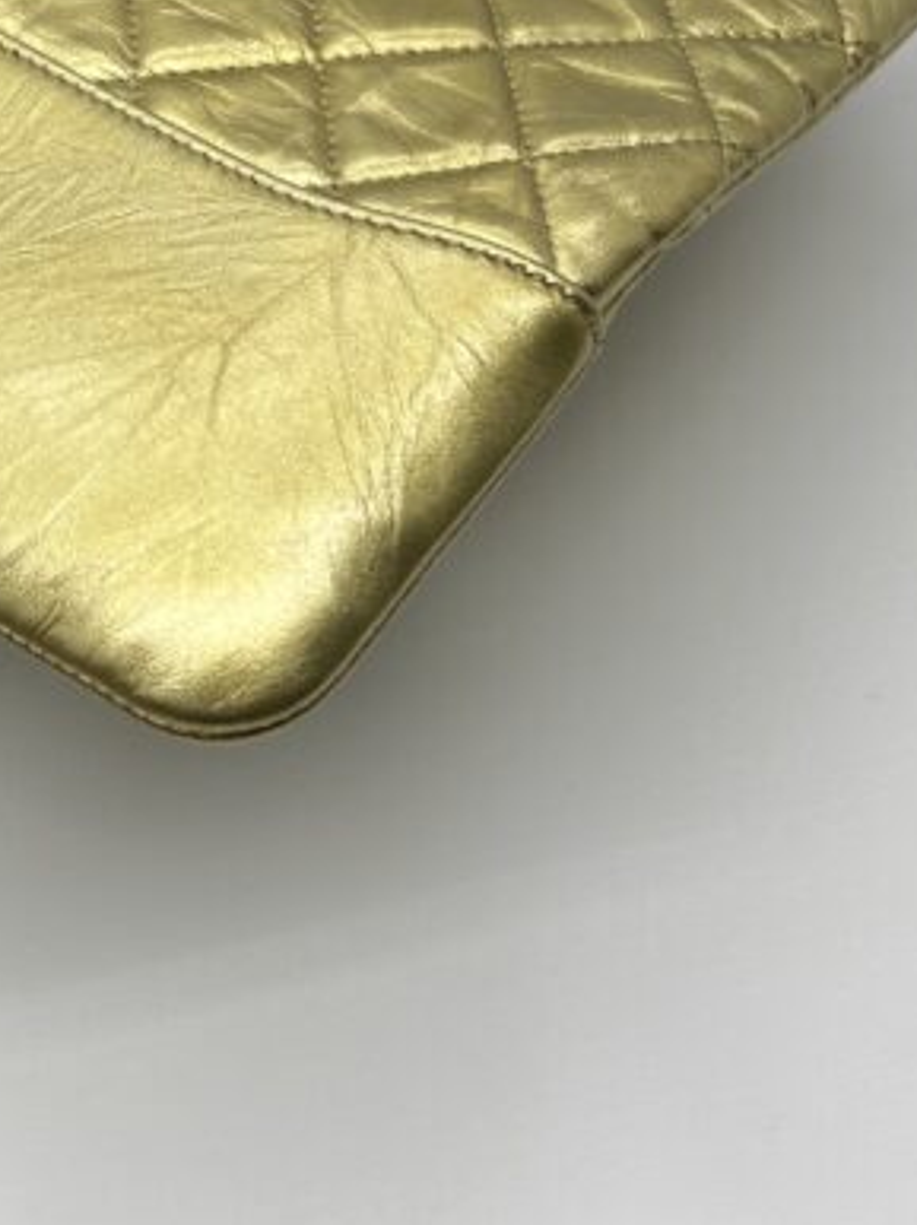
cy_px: 267
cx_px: 152
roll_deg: +5.0
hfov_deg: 21.0
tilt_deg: -43.8
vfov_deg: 27.7
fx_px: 2440
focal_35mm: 69
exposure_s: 1/129
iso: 32
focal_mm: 5.7
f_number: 1.5
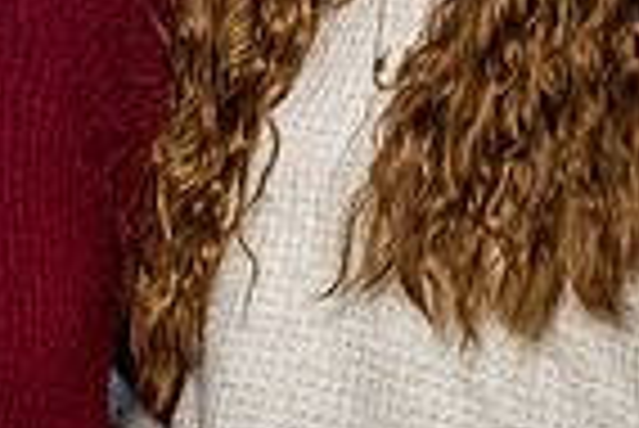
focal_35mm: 225
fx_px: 3998
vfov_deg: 6.1
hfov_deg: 8.9
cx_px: -338
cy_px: -187
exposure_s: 1/80
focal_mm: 55
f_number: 6.3
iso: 100
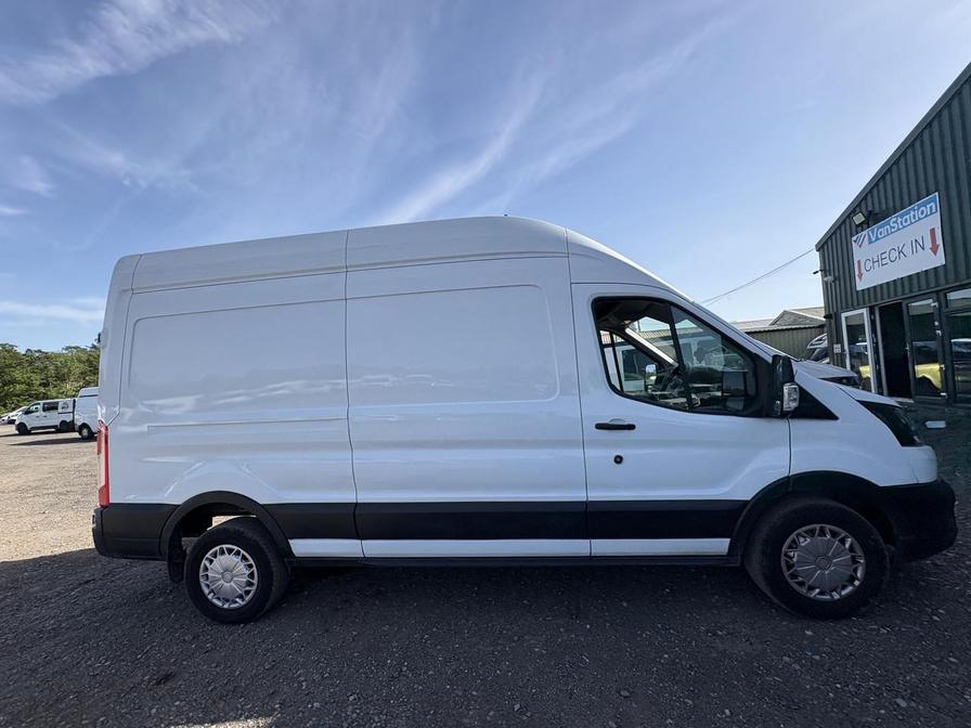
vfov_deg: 85.7
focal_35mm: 14
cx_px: 486
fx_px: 393
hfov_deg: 102.1
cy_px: 364
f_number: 2.2
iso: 50
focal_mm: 2.22
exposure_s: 1/1395
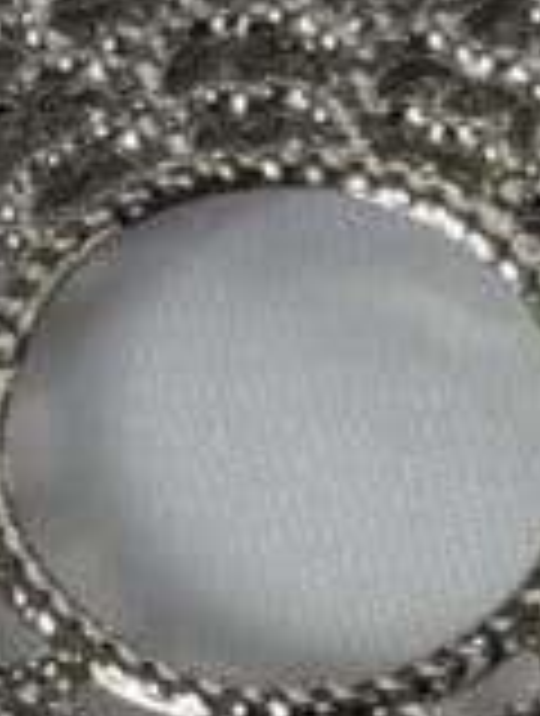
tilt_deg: -60.5
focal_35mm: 334
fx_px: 6919
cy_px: 590
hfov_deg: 4.4
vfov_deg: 5.9
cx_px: -310
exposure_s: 1/256
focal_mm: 5.96
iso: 32
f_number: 1.6
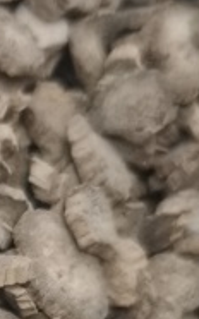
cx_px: -242
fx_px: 1425
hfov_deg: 7.6
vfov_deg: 12.6
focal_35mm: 164
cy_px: 335
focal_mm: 5.58
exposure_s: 1/20
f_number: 1.8
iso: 500
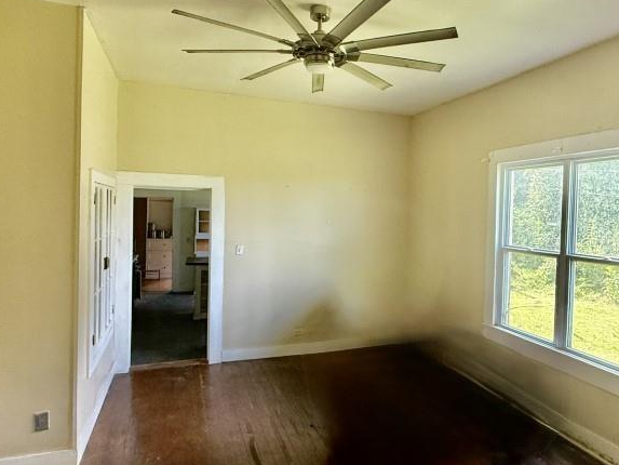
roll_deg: -1.4
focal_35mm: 25
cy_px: 226
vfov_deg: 54.9
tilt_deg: -0.6
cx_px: 369
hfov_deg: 68.7
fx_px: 447
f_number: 2.2
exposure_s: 1/99
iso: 320
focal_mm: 2.22
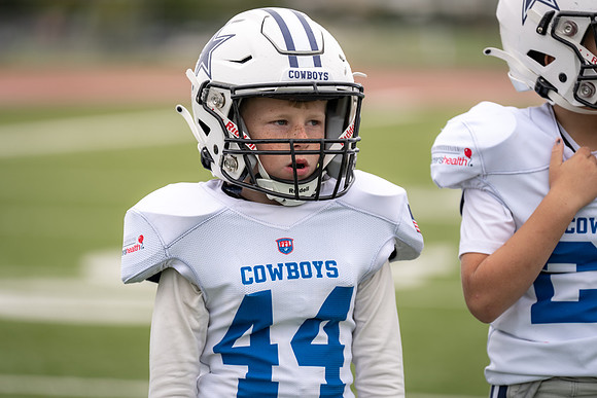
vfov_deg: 6.9
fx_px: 3317
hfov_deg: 10.3
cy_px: 199
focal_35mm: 200
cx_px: 298
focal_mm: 200
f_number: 2.8
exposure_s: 1/400
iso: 100
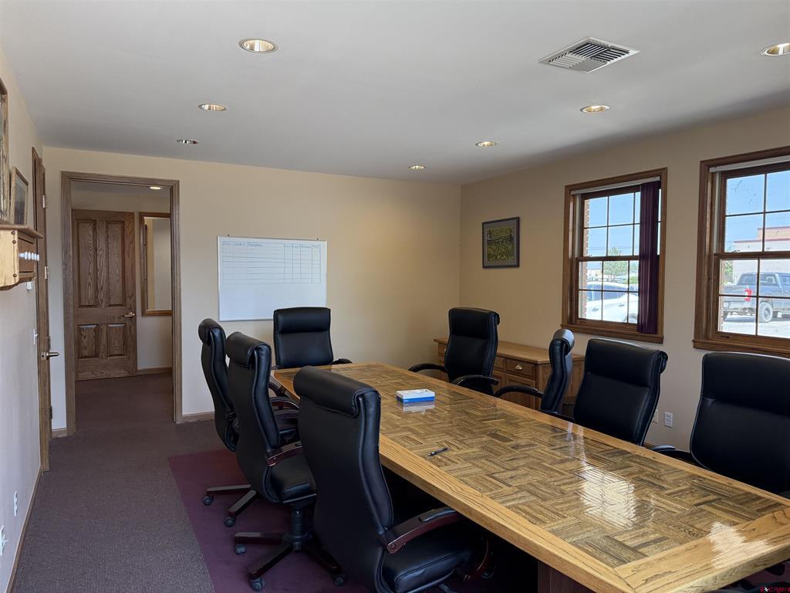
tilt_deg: -2.0
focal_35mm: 24
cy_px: 296
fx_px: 548
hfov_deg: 71.6
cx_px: 395
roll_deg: -0.7
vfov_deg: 56.8
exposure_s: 1/236
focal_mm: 6.76
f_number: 1.78
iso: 200
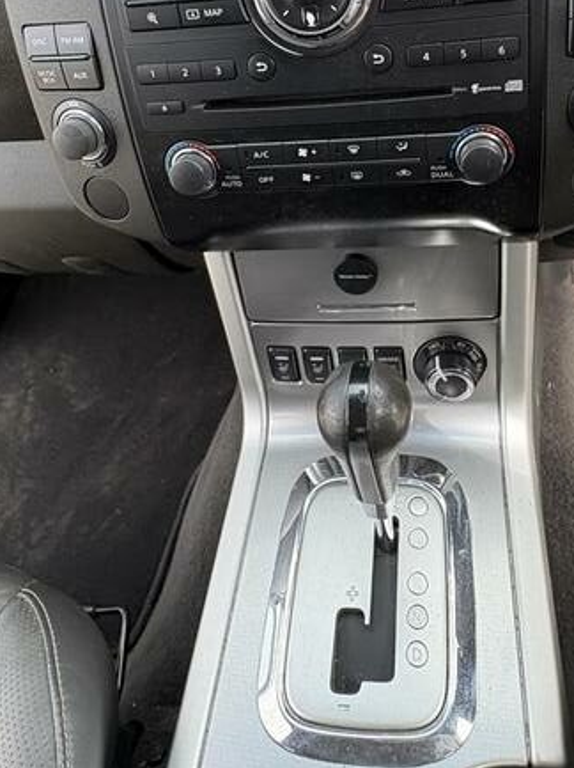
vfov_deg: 58.1
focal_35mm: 29
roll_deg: +1.1
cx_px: 360
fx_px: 642
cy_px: 179
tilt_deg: -37.0
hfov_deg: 47.7
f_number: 2.2
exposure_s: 1/139
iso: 100
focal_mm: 2.22
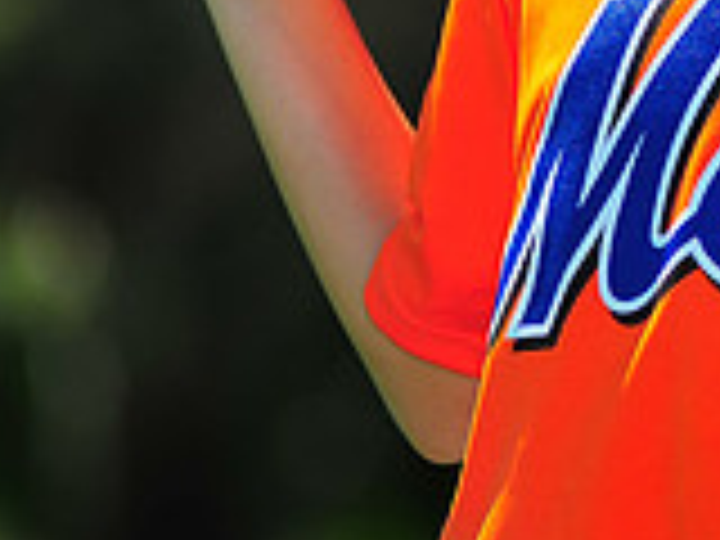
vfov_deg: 2.4
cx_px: 981
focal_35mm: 628
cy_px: -292
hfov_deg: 3.2
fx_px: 13062
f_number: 4
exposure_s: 1/1600
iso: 200
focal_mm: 180
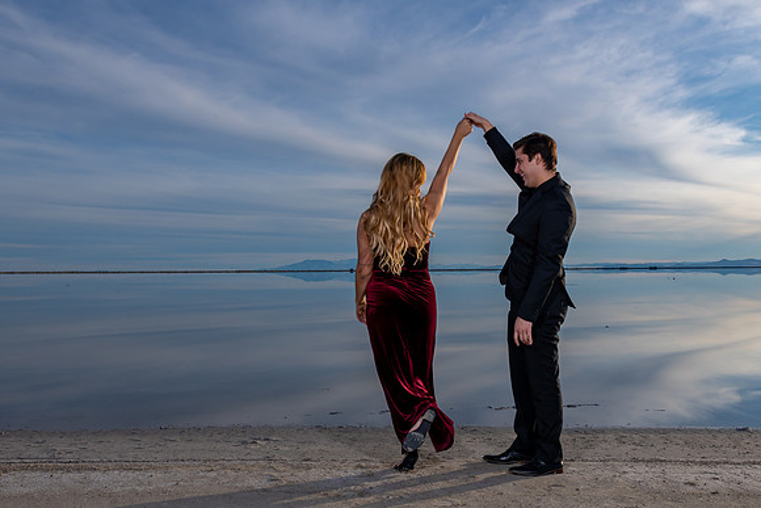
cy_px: 311
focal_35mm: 38
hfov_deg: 50.7
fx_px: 802
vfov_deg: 35.0
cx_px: 353
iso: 200
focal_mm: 28
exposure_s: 1/200
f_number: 18
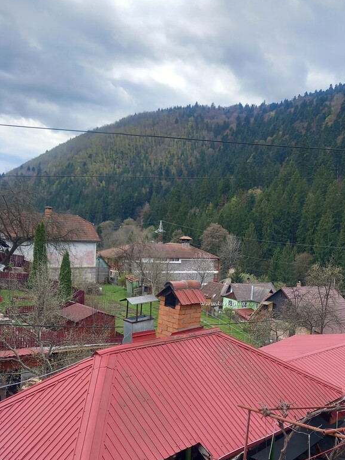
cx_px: 229
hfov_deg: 39.2
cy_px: 289
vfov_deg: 50.8
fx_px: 478
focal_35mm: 36
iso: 20
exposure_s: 1/128
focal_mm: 4
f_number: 1.8
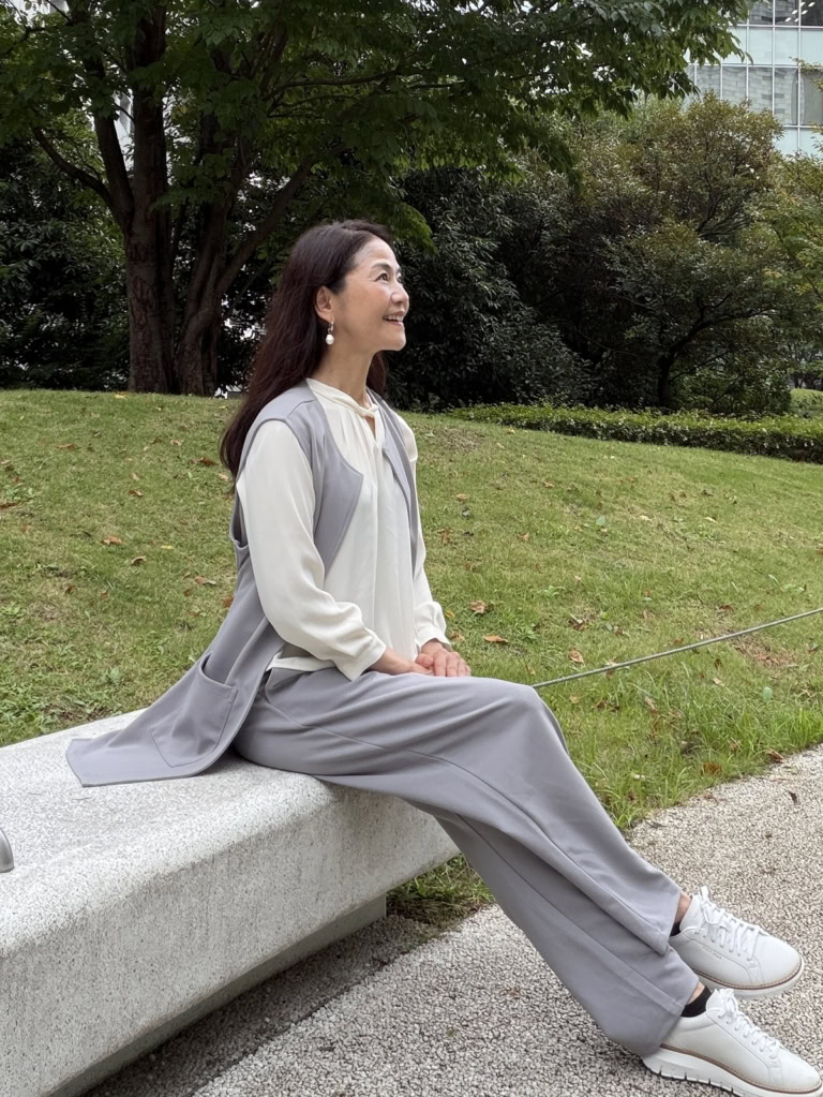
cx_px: 412
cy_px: 548
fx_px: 950
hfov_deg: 46.8
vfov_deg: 59.9
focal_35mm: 30
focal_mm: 2.7
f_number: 1.9
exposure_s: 1/201
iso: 50
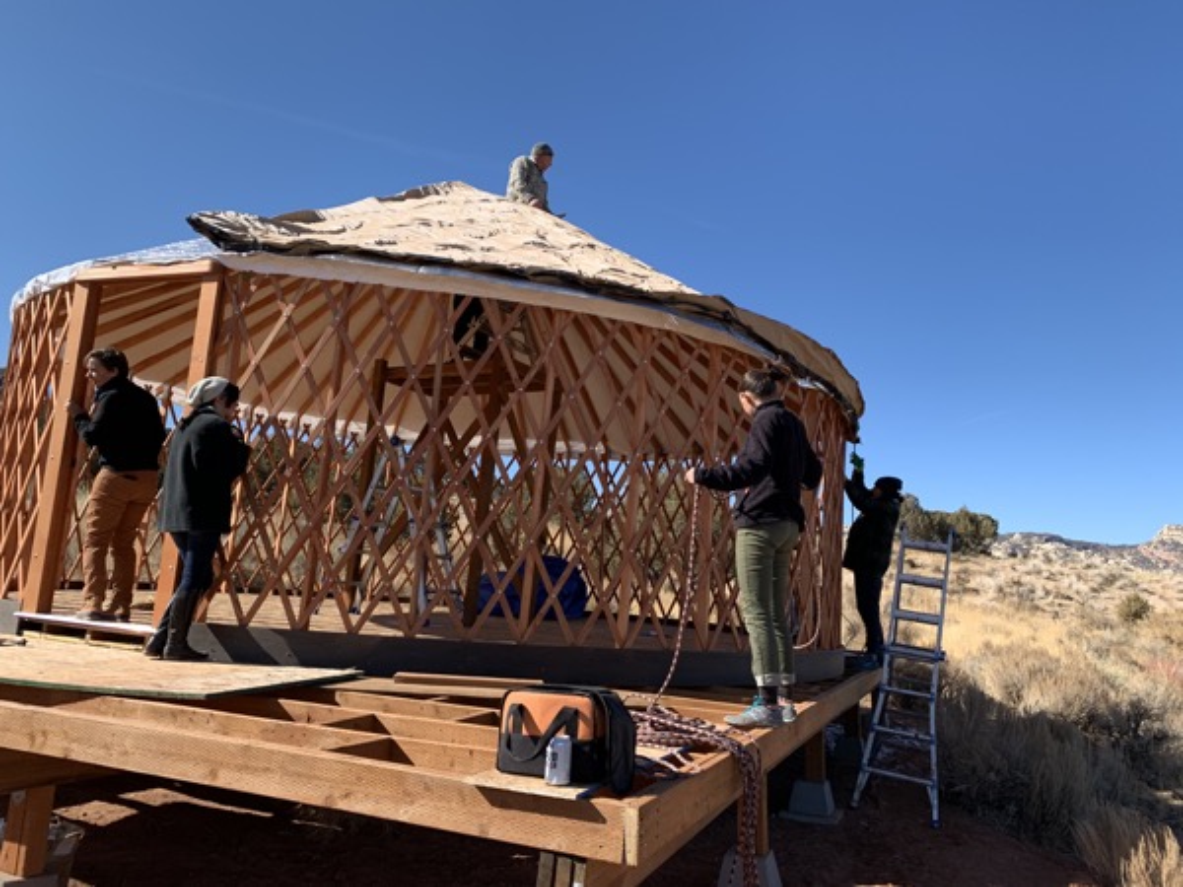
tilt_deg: +12.5
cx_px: 592
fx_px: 889
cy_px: 444
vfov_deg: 53.1
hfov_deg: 67.3
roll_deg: -4.6
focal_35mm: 26
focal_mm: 4.25
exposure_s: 1/1447
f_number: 1.8
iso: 25
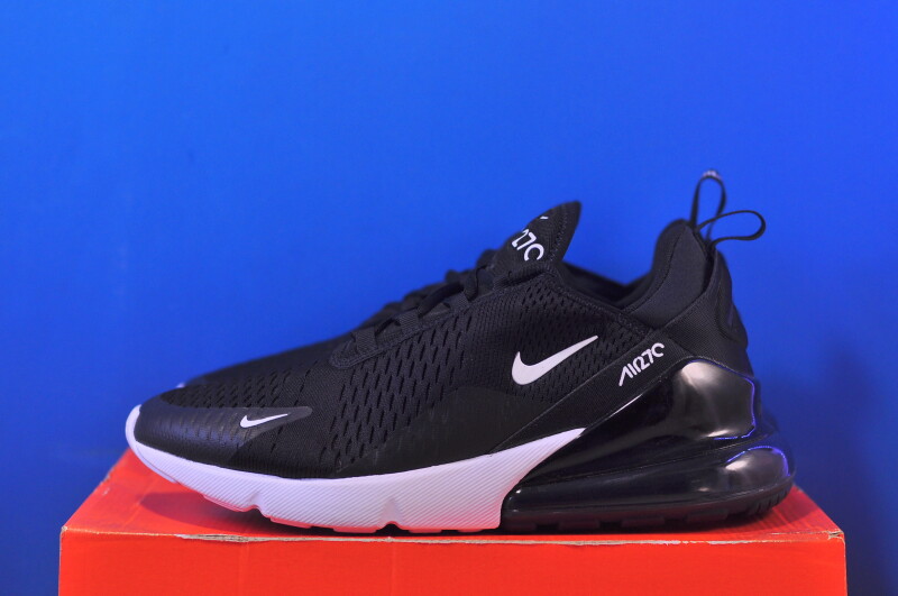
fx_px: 1868
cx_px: 449
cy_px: 298
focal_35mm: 75
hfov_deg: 27.0
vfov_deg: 18.1
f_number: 2.8
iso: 250
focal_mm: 50
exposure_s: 1/320
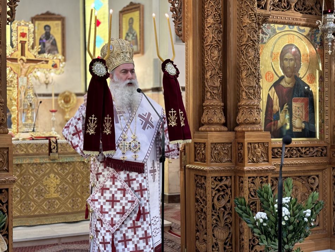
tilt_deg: +0.5
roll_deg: +0.1
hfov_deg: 36.8
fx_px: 503
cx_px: 168
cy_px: 126
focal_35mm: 52
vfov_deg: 28.0
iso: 125
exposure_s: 1/50
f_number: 1.6
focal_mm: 5.96
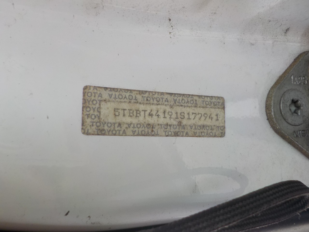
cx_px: 154
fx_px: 268
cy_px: 116
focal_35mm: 30
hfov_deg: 60.0
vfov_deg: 46.8
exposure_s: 1/50
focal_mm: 4.1
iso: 125
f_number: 3.3
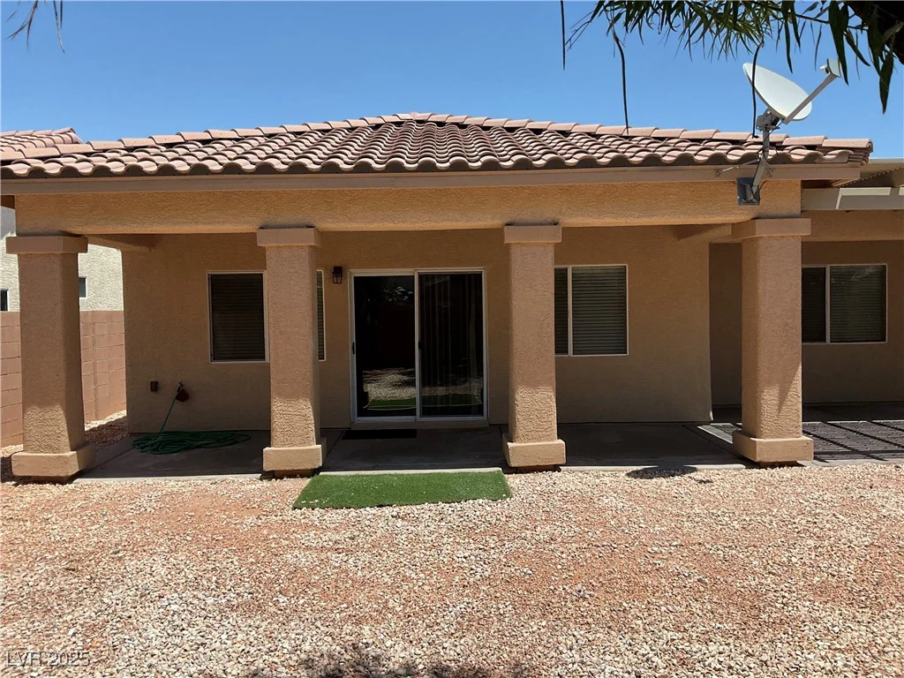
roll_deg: -0.5
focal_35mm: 29
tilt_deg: -3.8
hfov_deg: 61.7
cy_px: 339
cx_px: 452
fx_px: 757
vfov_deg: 48.2
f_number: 1.8
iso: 16
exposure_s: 1/2227
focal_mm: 3
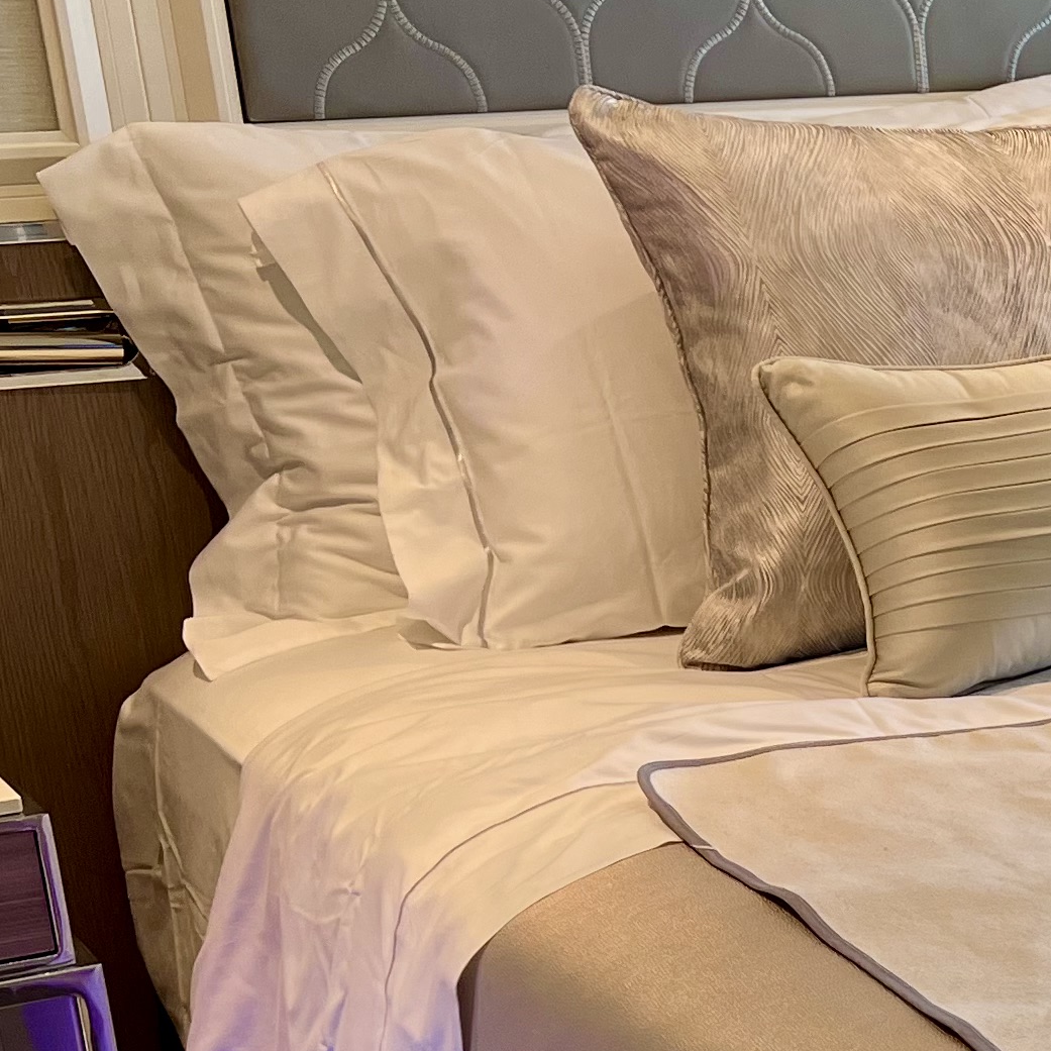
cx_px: 1583
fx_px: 3057
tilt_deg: -19.2
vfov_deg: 19.2
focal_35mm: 89
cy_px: 938
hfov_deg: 17.5
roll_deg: +0.4
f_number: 1.5
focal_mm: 5.7
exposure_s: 1/120
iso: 80
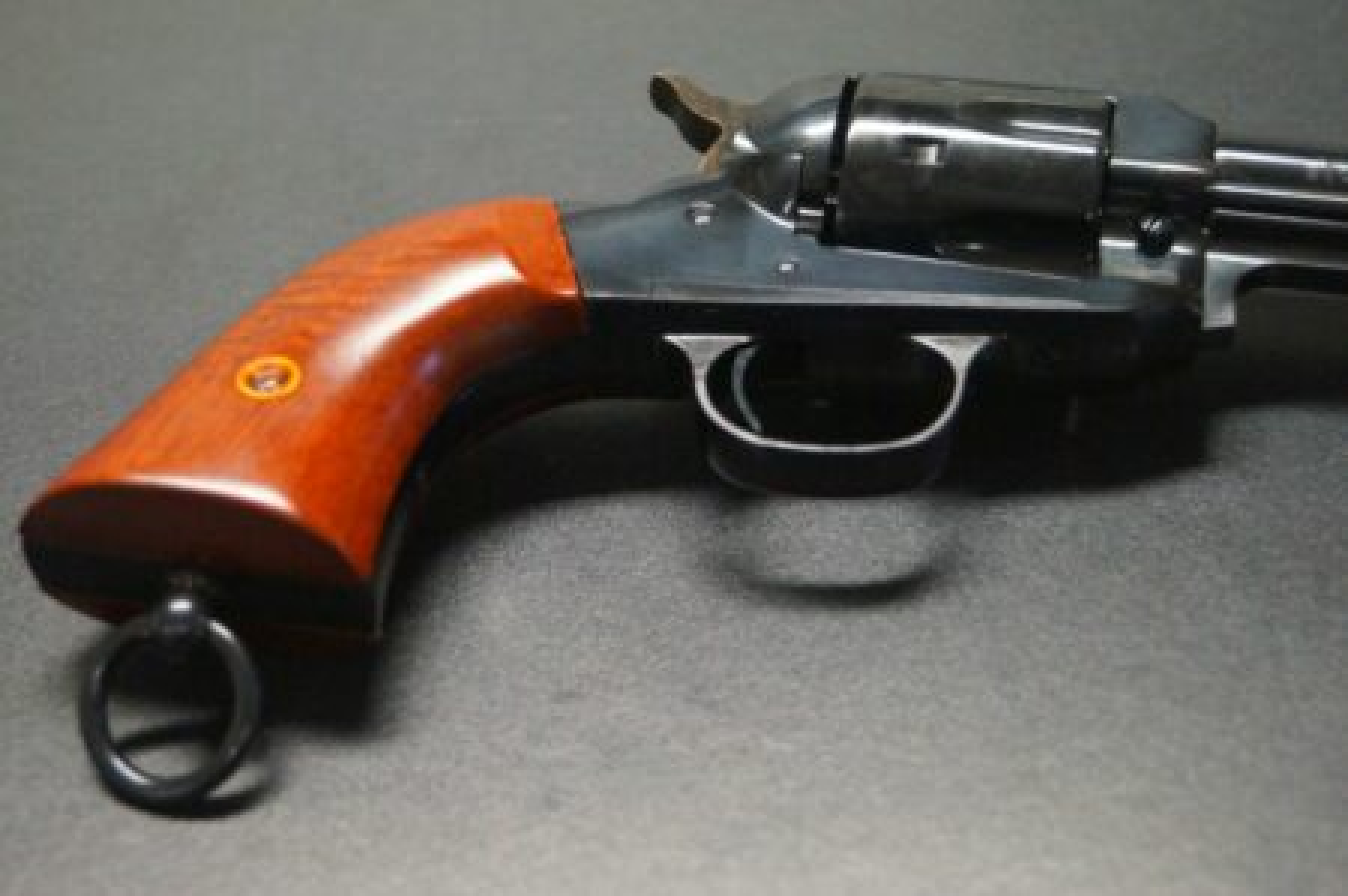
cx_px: 674
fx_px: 2244
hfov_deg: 33.4
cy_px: 448
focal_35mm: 60
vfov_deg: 22.6
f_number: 5
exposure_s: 1/100
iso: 3200
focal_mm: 40
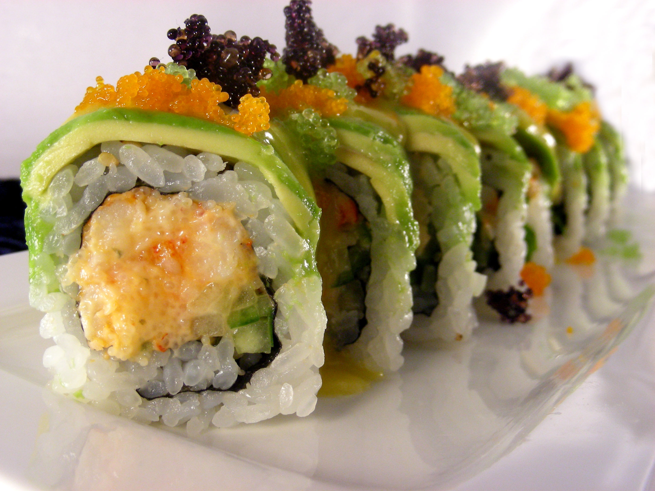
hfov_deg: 36.2
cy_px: 246
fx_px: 1003
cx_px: 328
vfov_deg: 27.5
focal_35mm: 53
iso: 200
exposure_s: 1/696
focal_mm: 8.8
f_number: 4
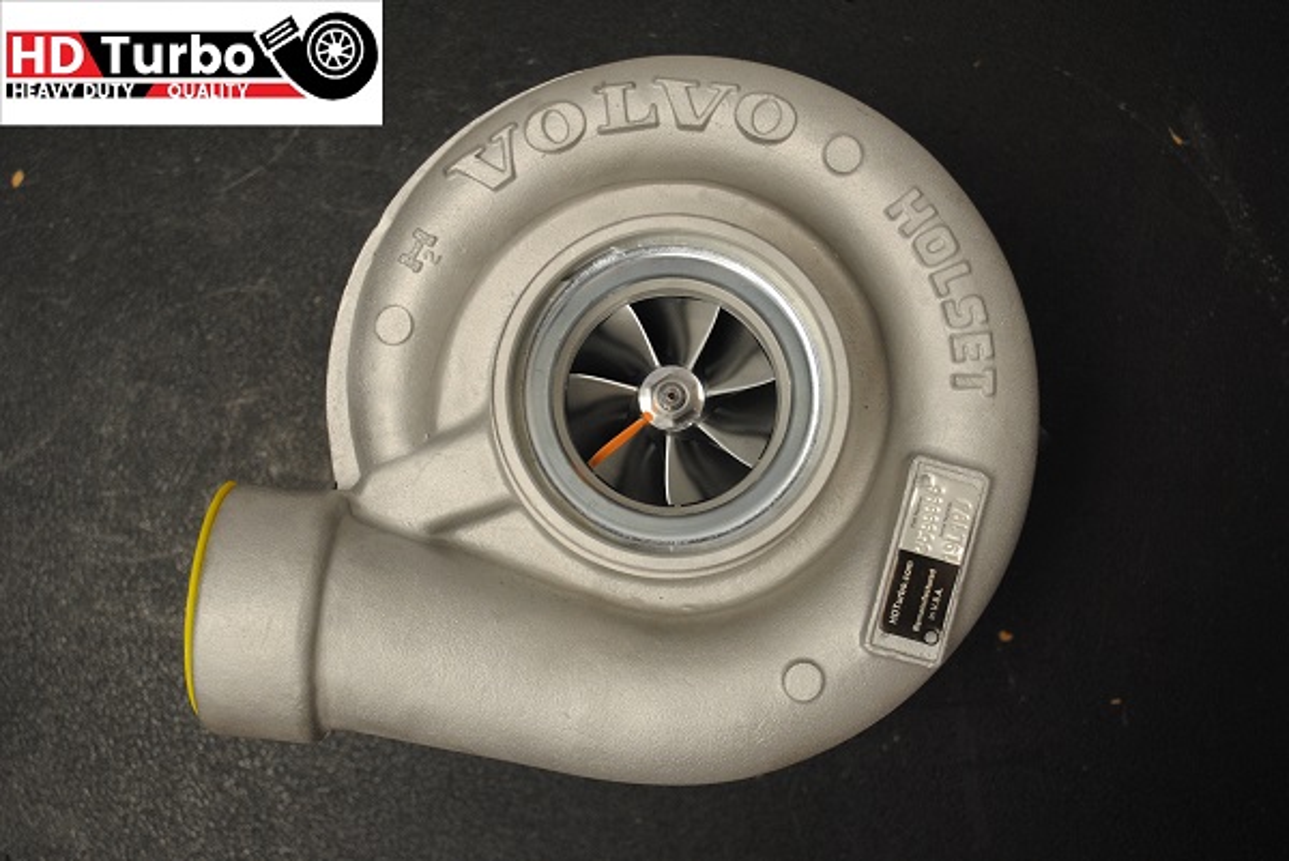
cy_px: 430
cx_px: 644
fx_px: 1720
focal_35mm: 48
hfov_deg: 41.1
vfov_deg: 28.1
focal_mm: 32
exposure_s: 1/30
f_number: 4.8
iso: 400
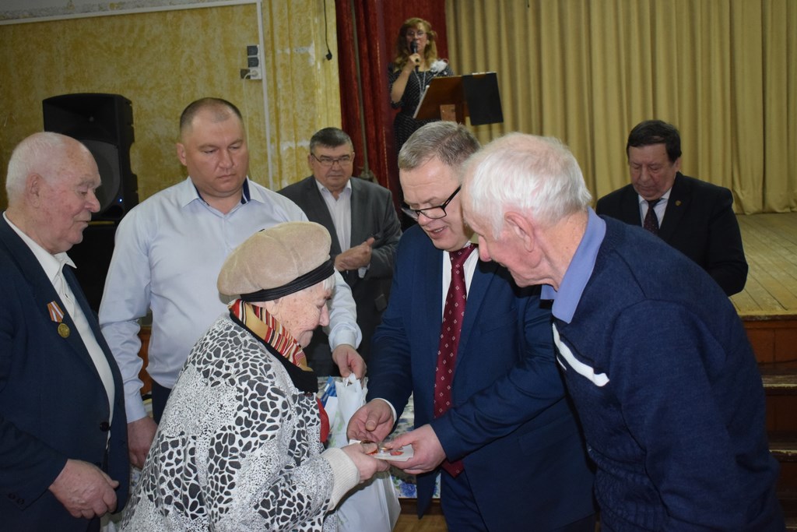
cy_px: 266
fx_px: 930
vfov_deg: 31.9
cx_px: 398
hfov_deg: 46.4
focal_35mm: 42
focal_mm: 28
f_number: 4.2
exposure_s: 1/60
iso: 3200
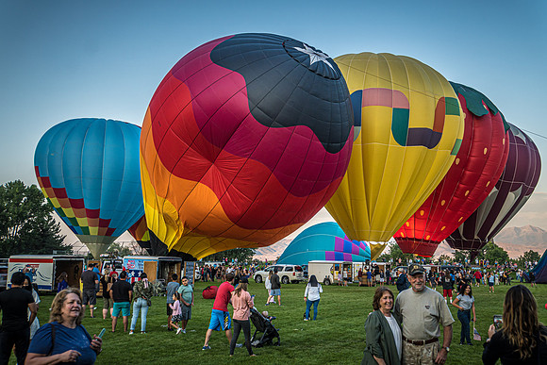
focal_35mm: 44
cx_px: 274
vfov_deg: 30.9
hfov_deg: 45.0
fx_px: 661
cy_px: 182
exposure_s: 1/160
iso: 400
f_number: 5.6
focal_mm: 29
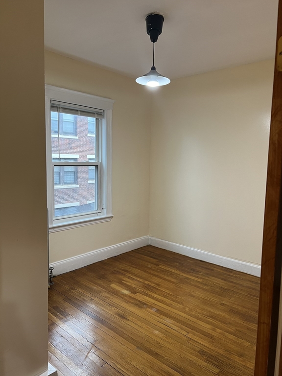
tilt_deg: -4.8
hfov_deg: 53.1
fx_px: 282
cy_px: 188
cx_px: 141
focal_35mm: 26
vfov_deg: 67.3
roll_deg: -1.3
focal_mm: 5.7
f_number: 1.5
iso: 80
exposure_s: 1/60
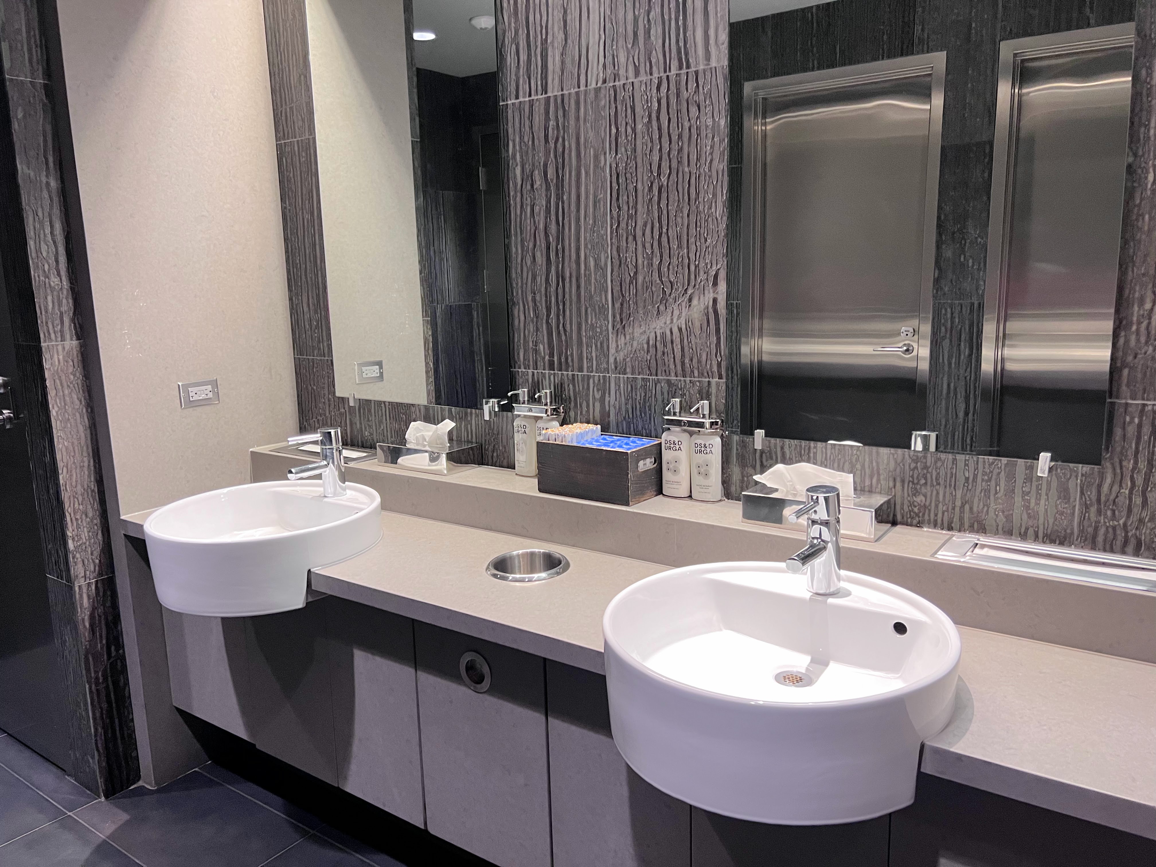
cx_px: 578
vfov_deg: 53.1
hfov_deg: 67.3
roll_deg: +1.8
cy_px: 434
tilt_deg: -10.5
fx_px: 868
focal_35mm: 26
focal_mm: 5.7
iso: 125
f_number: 1.5
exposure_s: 1/68
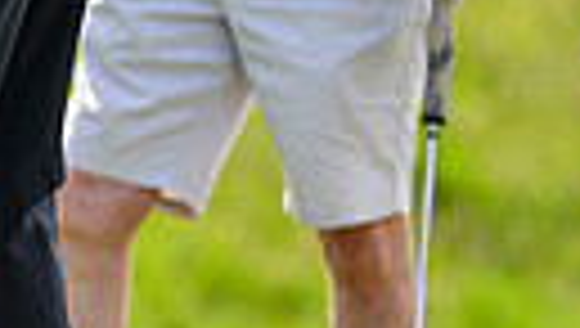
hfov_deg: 1.1
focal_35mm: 1885
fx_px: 29032
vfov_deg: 0.6
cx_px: -571
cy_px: -182
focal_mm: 400
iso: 500
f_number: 4
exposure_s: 1/2000
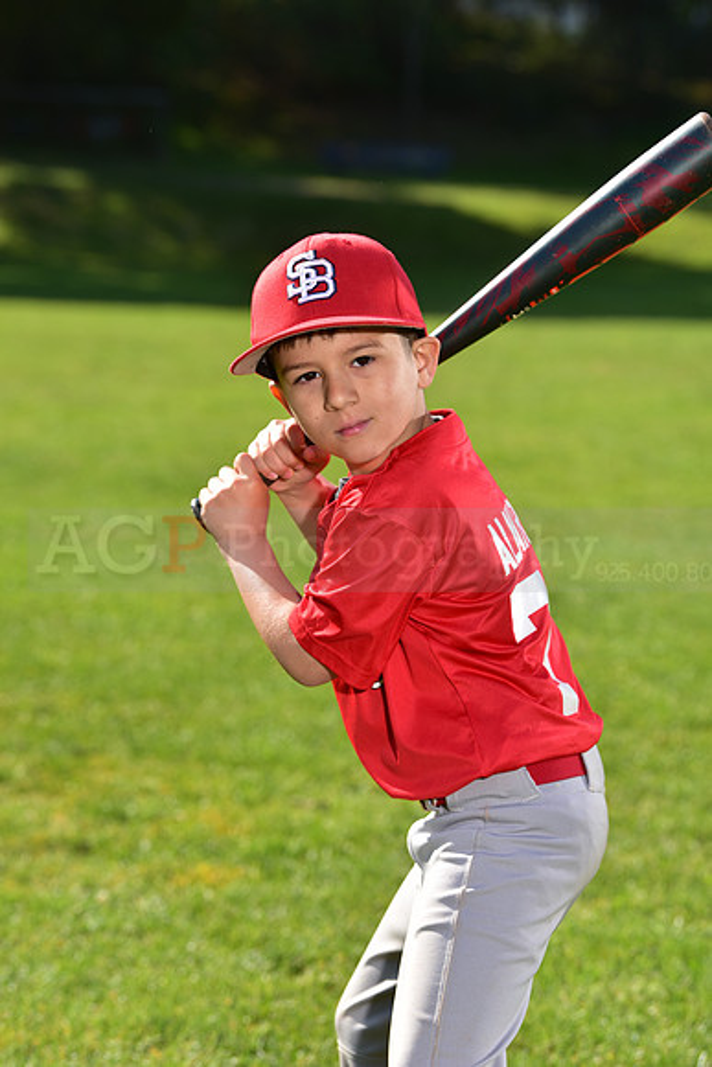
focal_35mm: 120
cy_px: 534
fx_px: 3558
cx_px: 356
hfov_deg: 11.4
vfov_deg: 17.1
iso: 80
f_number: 5.6
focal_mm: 120
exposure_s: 1/250
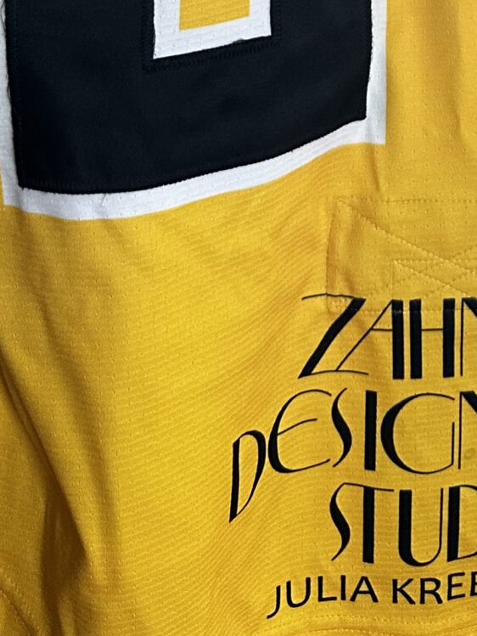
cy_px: -374
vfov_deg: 19.9
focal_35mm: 82
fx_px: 1506
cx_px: 448
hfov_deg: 17.7
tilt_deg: -4.7
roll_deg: +0.1
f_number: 1.78
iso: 250
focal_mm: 6.86
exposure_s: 1/111
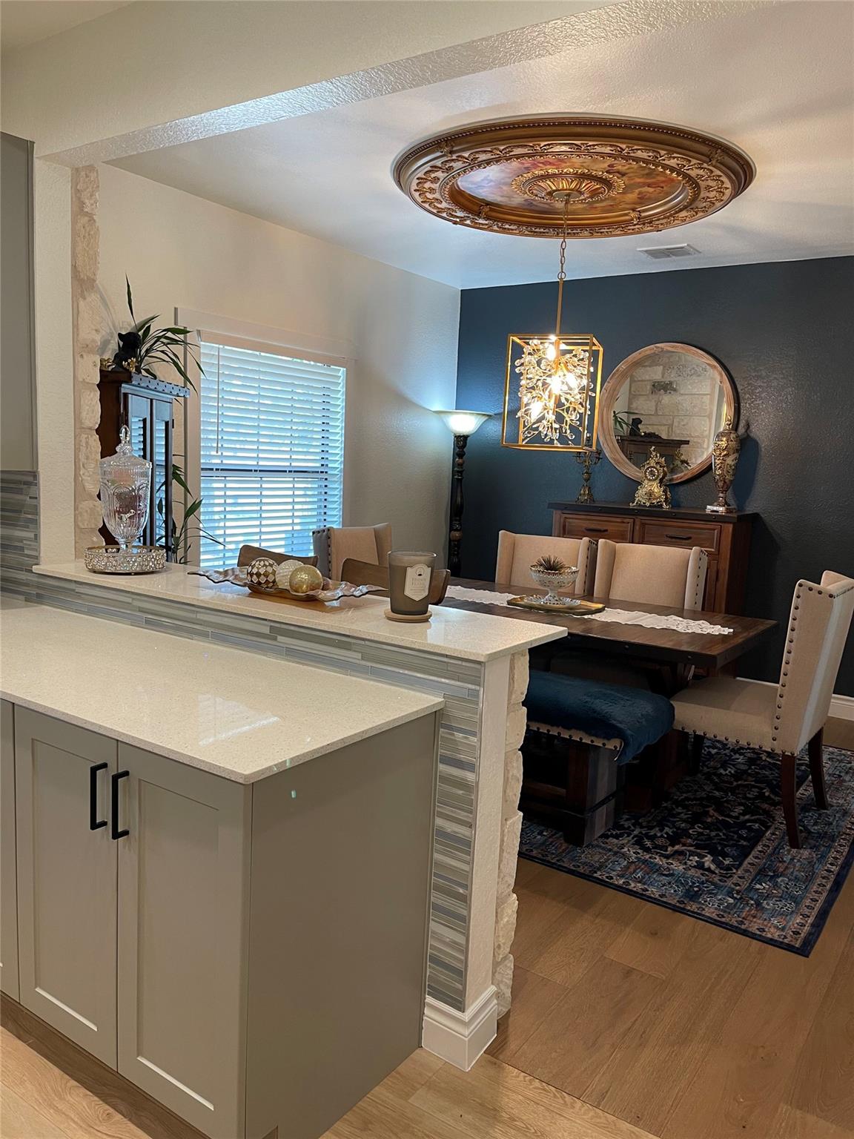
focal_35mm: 25
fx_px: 822
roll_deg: -3.4
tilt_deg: -6.6
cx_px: 427
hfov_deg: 54.9
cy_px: 570
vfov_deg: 69.4
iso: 100
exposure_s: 1/60
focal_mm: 5.1
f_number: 1.6
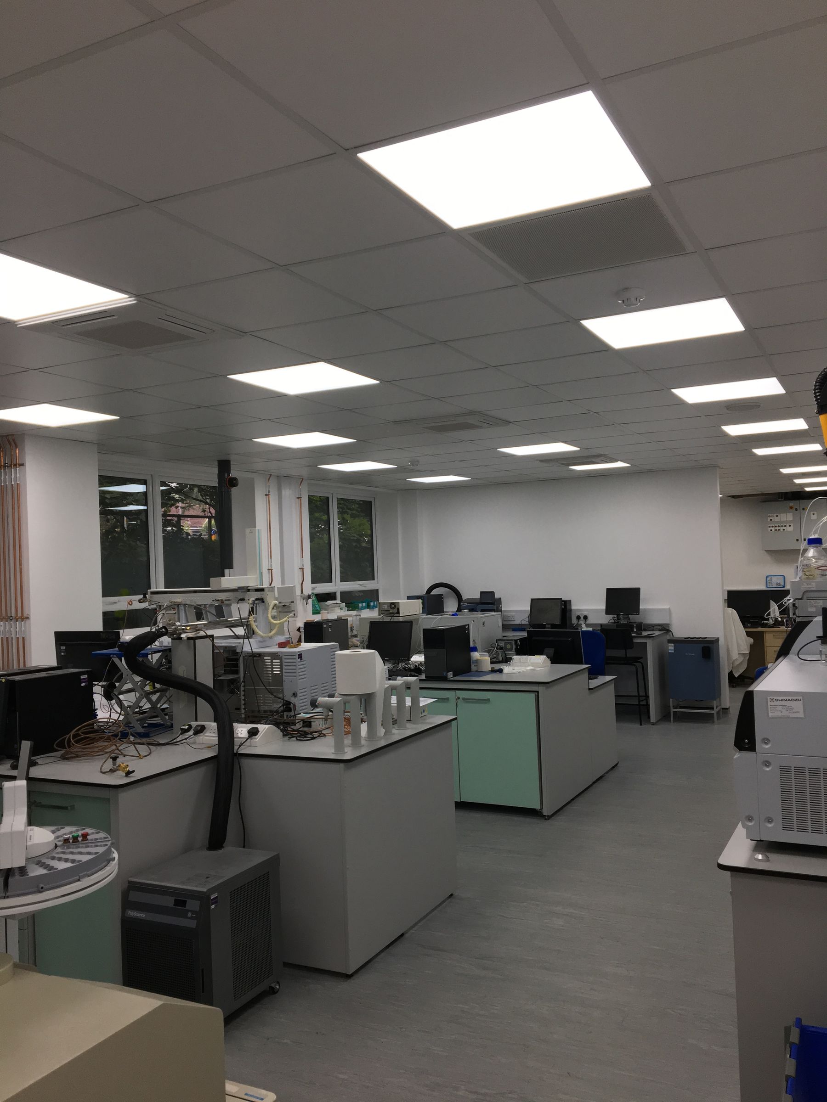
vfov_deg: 61.7
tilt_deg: +1.8
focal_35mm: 29
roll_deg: +2.8
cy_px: 551
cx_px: 414
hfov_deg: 48.2
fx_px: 924
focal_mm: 4.15
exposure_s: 1/100
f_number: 2.2
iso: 40
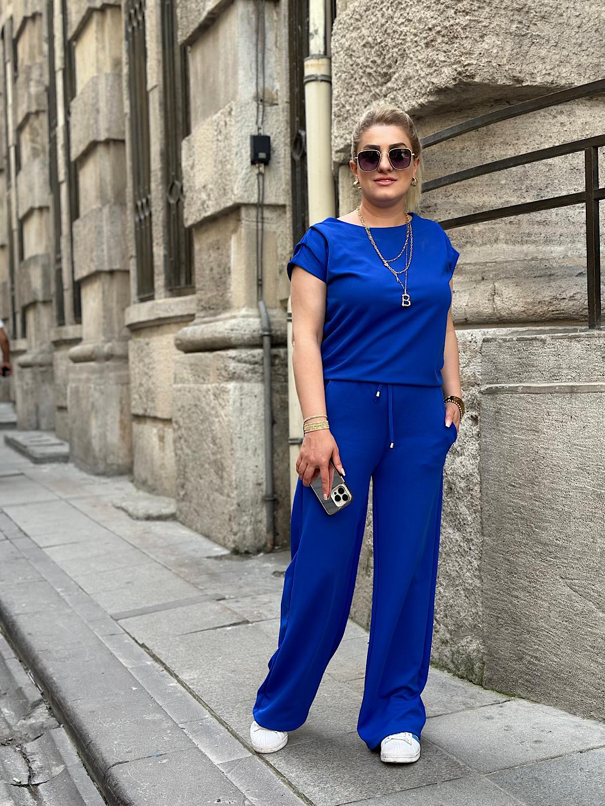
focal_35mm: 48
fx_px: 1119
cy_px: 403
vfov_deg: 39.7
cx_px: 302
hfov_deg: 30.3
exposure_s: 1/415
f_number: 1.78
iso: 80
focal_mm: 6.86
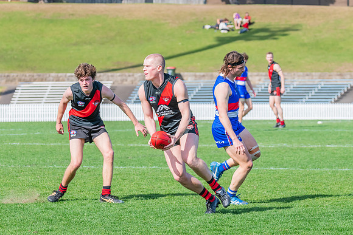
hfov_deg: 8.3
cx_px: 153
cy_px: 110
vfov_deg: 5.5
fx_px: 2431
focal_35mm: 248
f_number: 10
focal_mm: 195
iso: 800
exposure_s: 1/1250
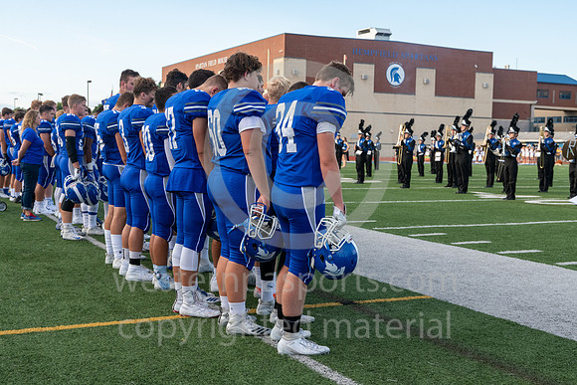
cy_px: 192
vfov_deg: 28.1
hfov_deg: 41.1
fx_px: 769
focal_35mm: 48
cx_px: 288
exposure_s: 1/1000
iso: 1600
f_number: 5.6
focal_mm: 48
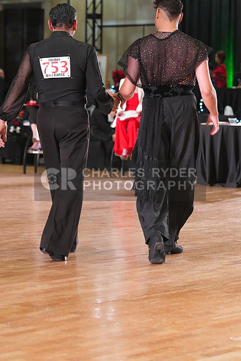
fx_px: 1264
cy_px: 180
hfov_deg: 10.9
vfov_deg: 16.3
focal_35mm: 126
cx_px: 120
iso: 3200
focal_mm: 126
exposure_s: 1/200
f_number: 4.5
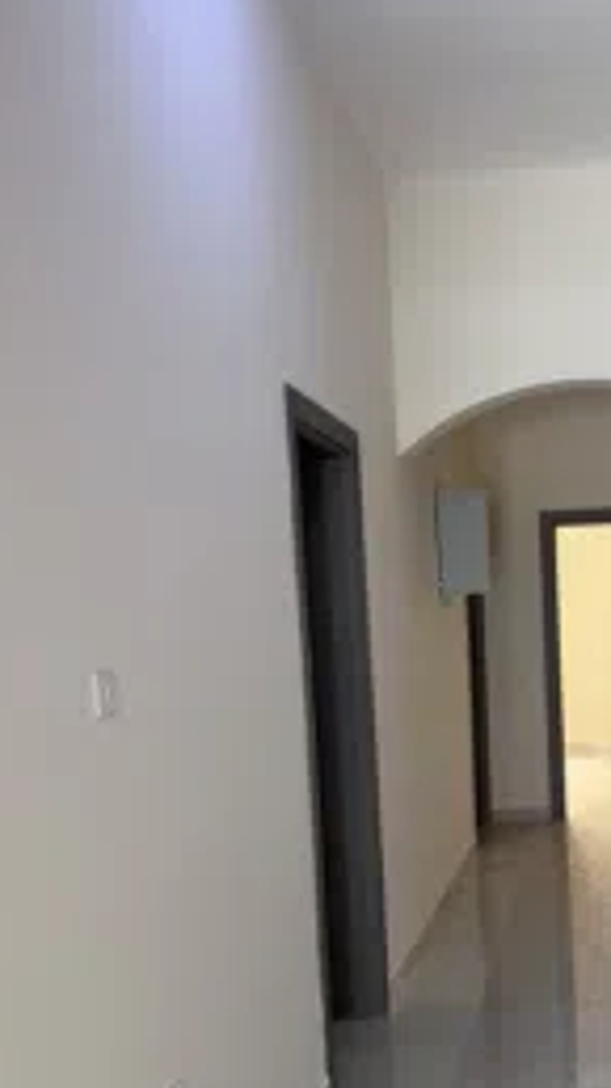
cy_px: 742
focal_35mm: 44
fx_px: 1268
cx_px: 510
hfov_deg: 26.5
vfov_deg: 45.6
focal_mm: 5.7
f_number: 1.5
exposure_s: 1/90
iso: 125
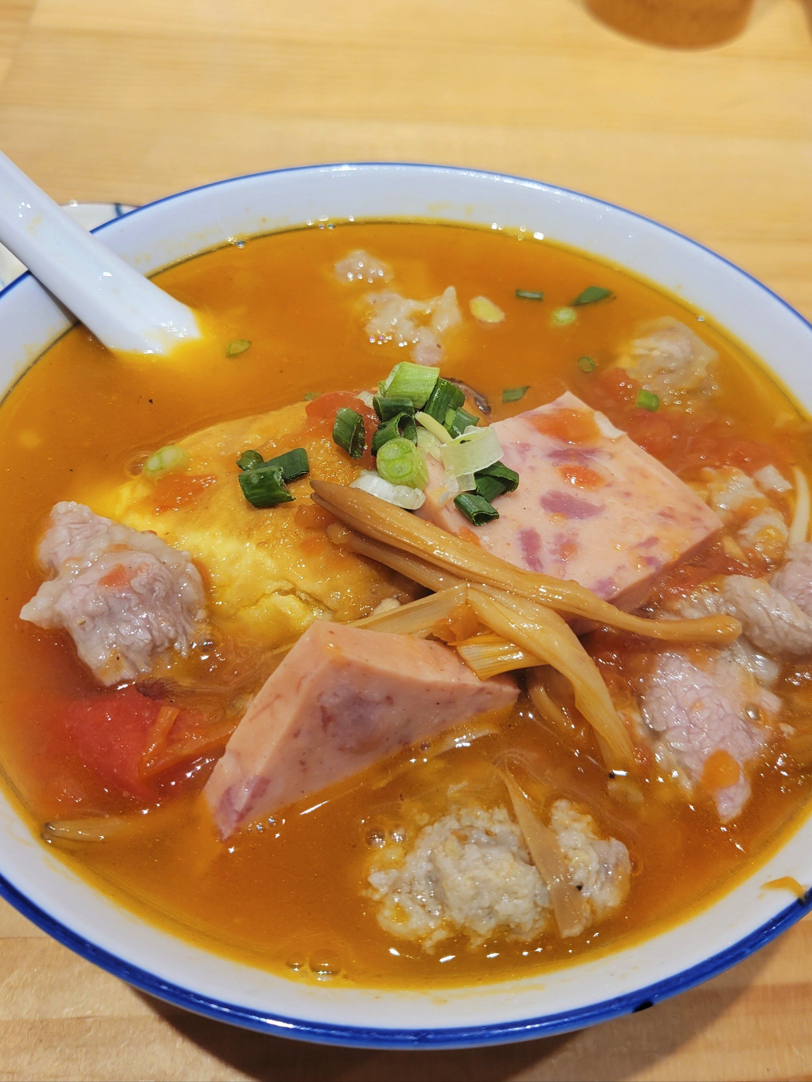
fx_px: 813
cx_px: 406
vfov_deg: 67.3
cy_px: 541
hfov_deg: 53.1
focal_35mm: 26
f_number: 1.8
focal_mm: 5.4
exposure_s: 1/100
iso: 64
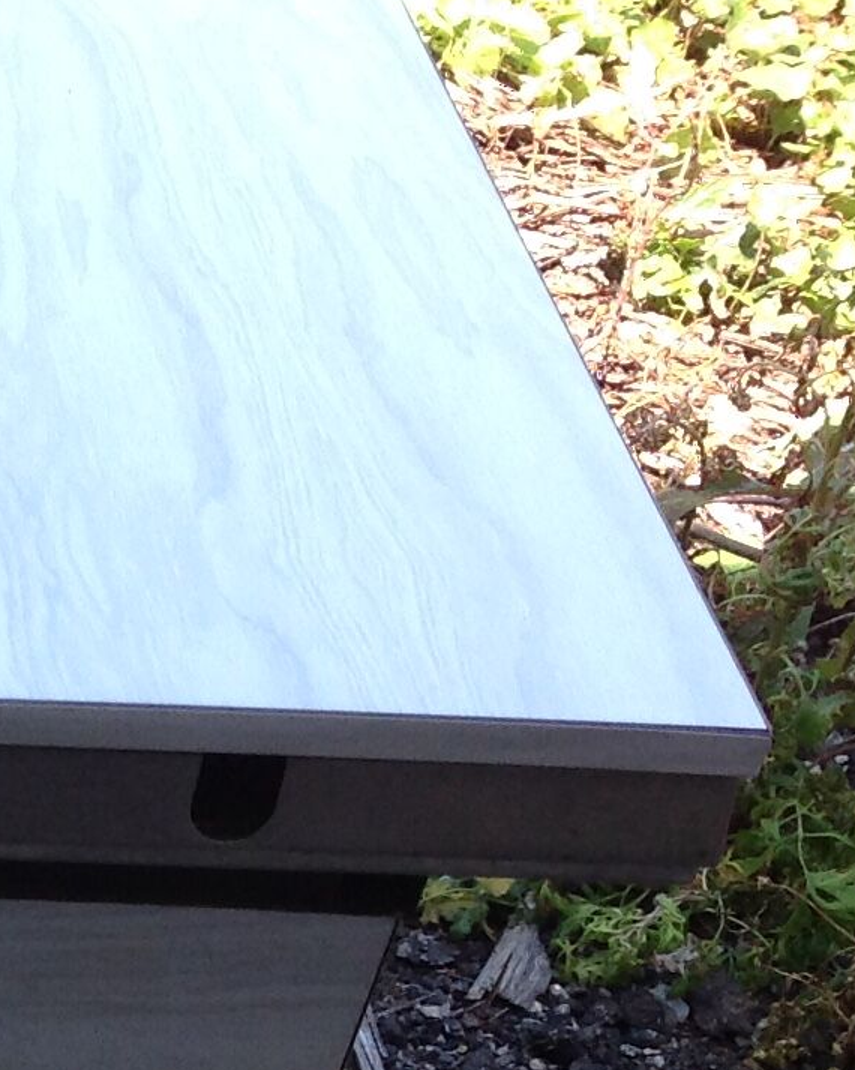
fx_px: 3924
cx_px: -808
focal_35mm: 124
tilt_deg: -45.0
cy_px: 1295
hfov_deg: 11.3
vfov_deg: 15.0
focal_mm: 4.28
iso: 50
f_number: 2.4
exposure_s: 1/231
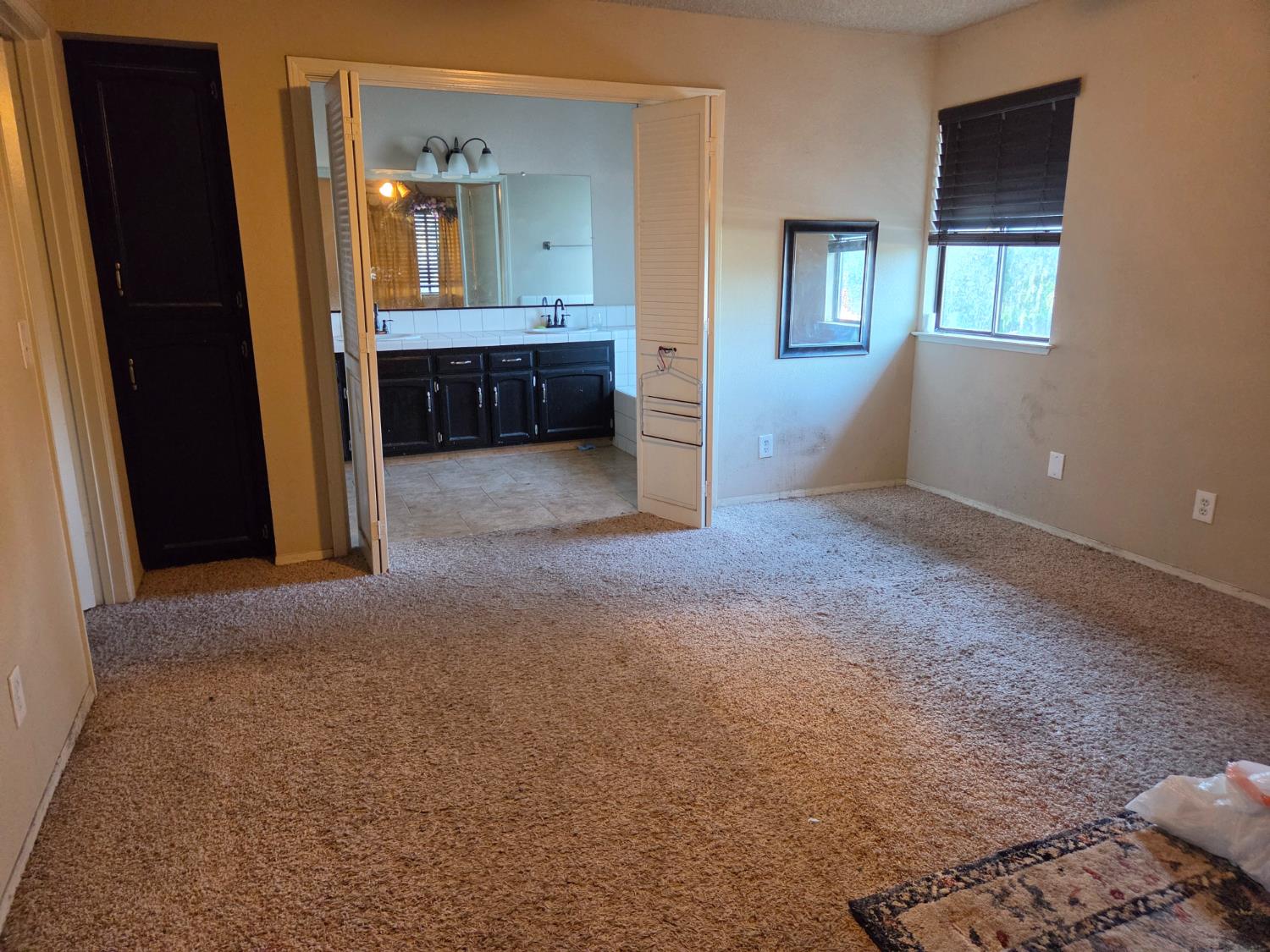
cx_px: 635
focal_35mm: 23
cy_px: 476
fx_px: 844
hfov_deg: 73.9
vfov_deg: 58.9
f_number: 1.8
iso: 800
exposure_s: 1/120
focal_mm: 5.4
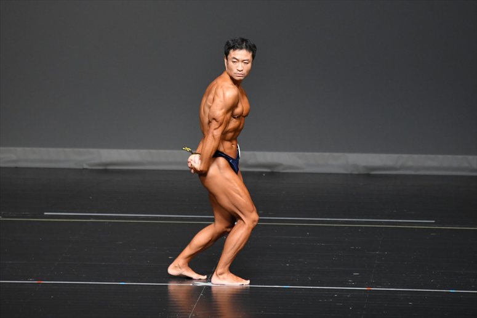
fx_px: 4966
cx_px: 238
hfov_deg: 5.5
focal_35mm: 375
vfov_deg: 3.7
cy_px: 159
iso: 2500
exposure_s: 1/400
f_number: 5.6
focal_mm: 250
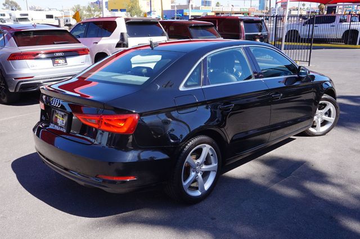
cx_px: 180
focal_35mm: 32
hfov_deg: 59.5
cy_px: 120
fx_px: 315
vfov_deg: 41.7
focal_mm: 21
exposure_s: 1/80
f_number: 9
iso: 100
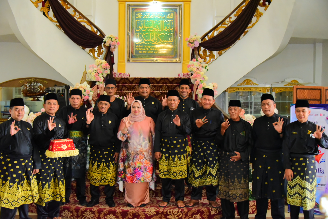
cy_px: 110
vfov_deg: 28.1
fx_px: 437
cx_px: 164
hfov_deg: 41.1
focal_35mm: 48
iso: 8000
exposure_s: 1/200
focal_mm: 48
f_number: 4.5
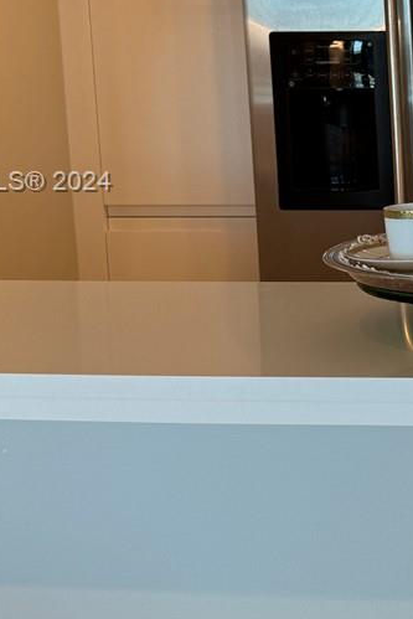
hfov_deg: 15.1
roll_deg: +0.7
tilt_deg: -7.6
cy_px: 184
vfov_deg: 25.2
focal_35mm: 80
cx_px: 707
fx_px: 1376
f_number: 1.78
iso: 64
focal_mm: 6.86
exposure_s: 1/120
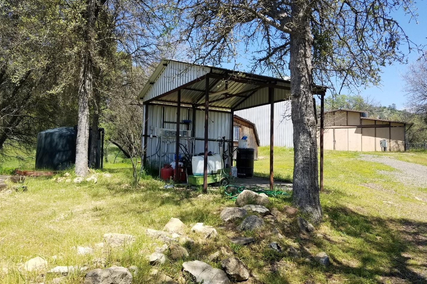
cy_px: 134
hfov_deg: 65.5
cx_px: 218
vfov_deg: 46.4
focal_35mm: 28
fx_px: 332
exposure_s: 1/1252
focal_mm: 4.25
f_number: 1.7
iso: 50
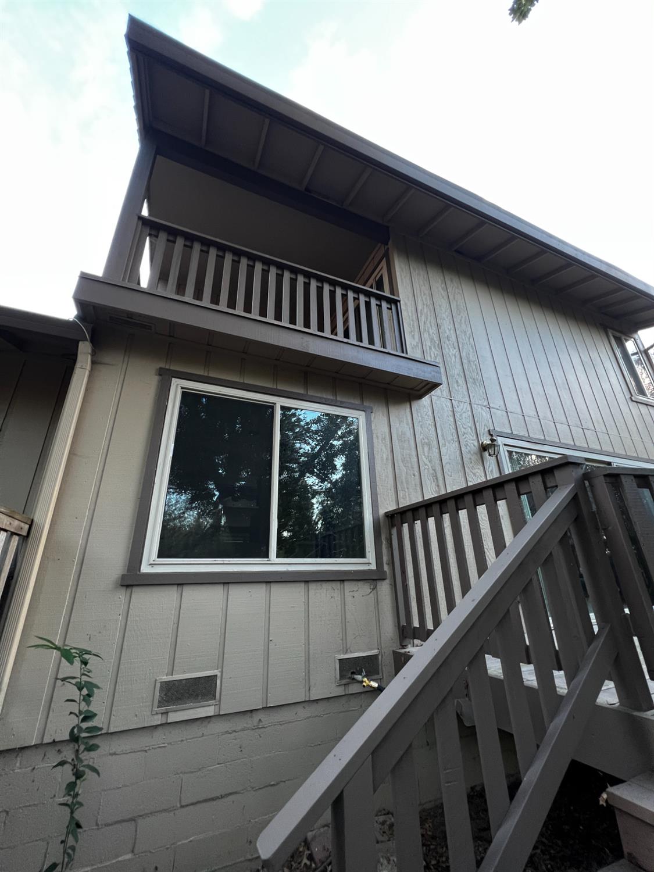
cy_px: 436
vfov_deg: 106.2
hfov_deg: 89.9
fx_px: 327
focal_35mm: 13
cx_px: 327
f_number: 1.8
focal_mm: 1.57
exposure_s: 1/92
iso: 250
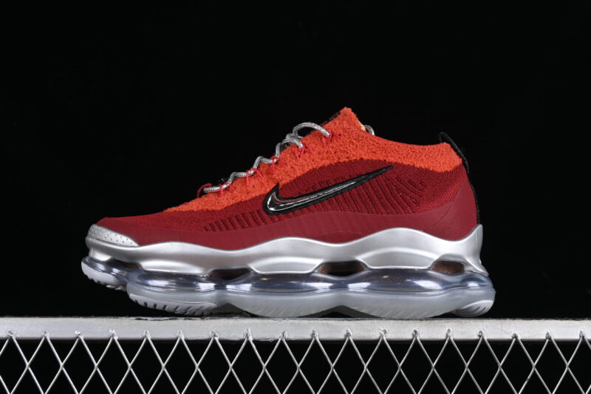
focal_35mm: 75
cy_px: 197
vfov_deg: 18.2
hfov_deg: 27.0
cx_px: 296
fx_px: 1231
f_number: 7.1
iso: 160
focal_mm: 50
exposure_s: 1/60
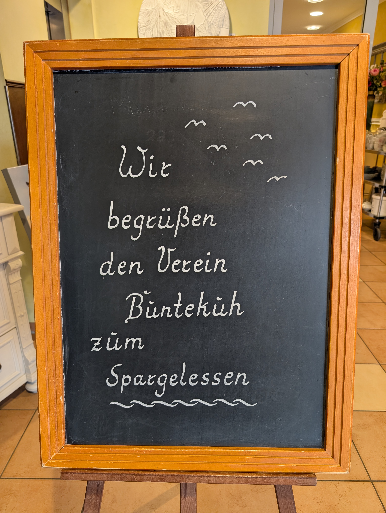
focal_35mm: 24
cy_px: 256
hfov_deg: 56.9
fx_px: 356
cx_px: 193
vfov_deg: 71.5
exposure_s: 1/50
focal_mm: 6.9
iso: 107
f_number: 1.68
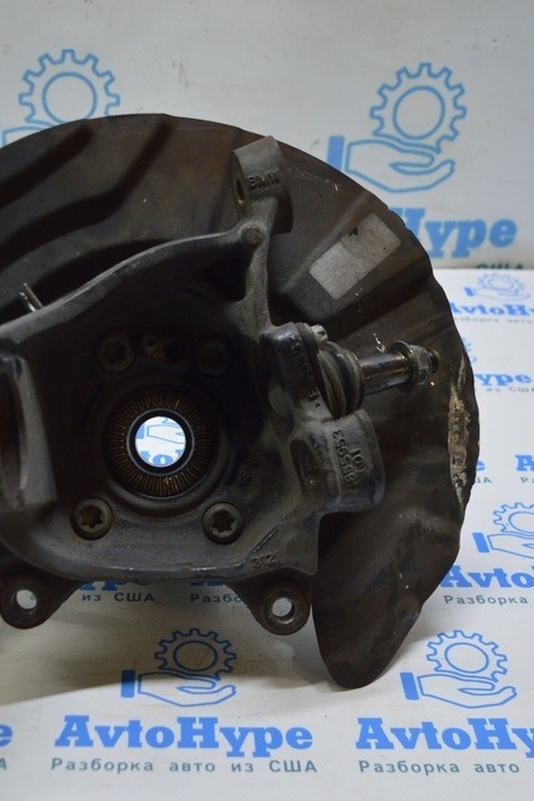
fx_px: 1112
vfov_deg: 39.6
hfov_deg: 26.9
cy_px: 399
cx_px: 184
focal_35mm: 50
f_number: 3.8
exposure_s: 1/60
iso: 400
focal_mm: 22
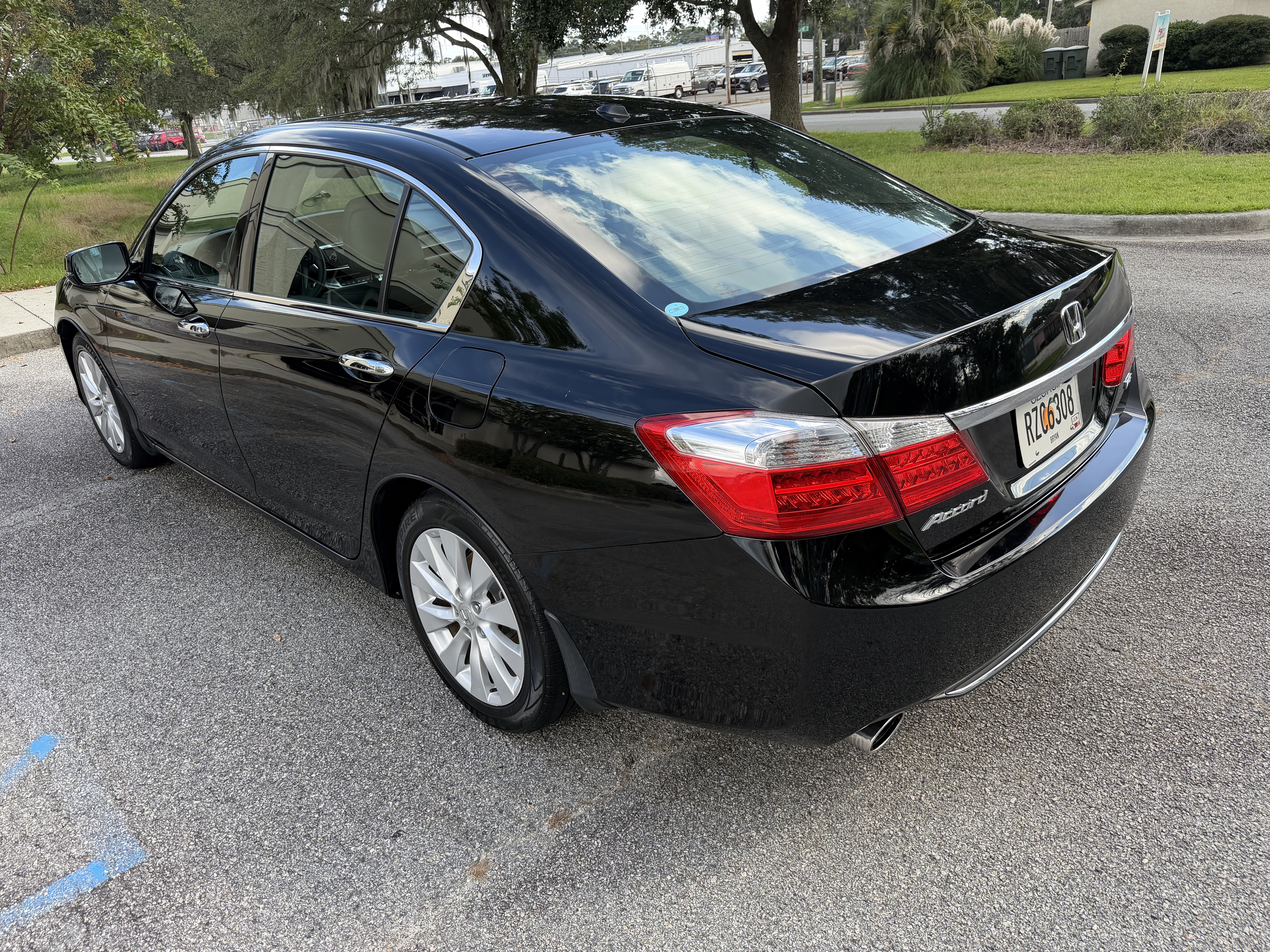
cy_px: 476
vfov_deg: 56.8
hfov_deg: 71.6
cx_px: 635
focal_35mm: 24
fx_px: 881
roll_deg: +5.5
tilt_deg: -23.6
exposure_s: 1/742
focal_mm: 6.76
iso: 100
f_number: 1.78
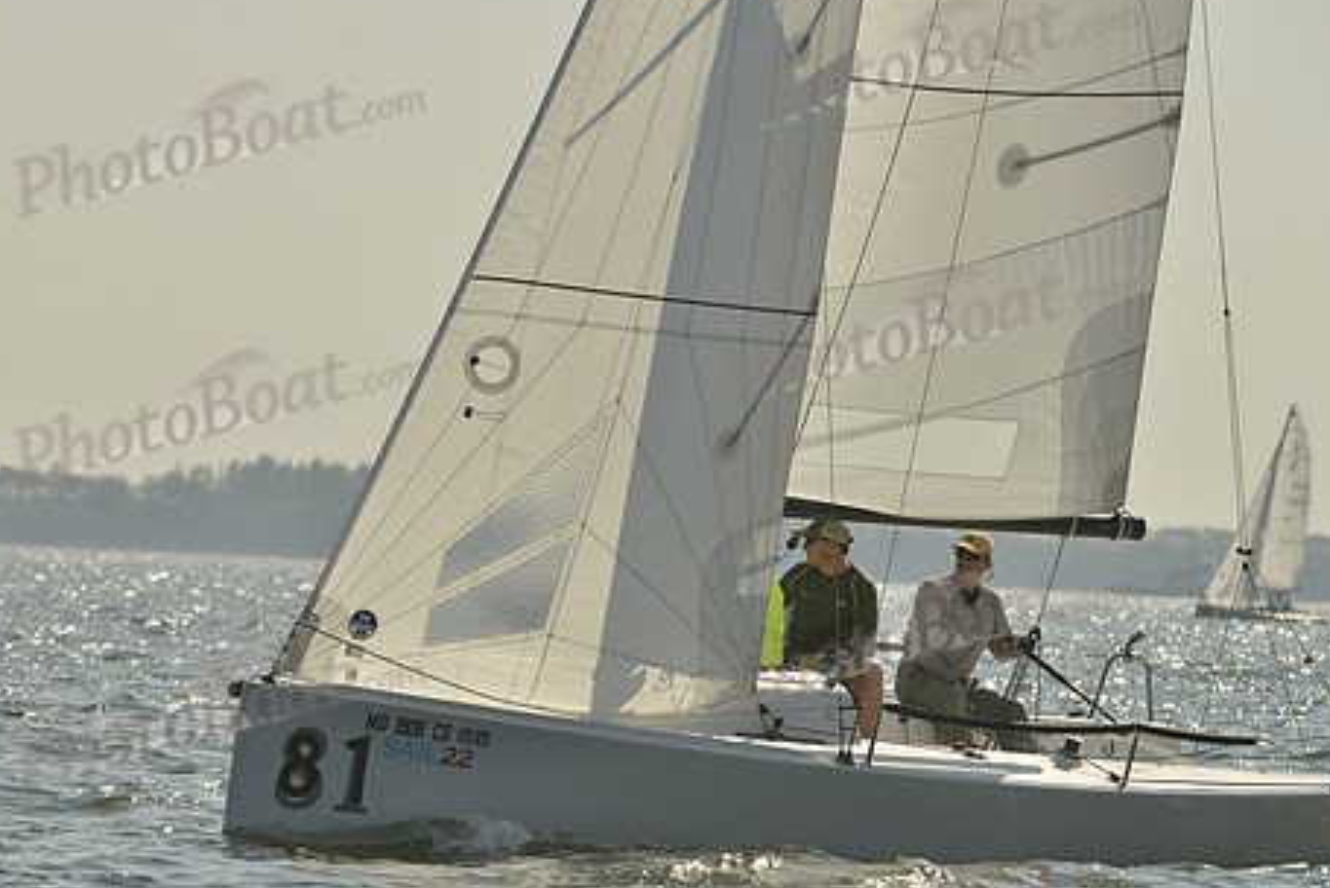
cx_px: 579
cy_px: 521
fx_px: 13197
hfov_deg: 5.8
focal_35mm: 357
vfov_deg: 3.9
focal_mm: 280
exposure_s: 1/1600
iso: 280
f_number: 9
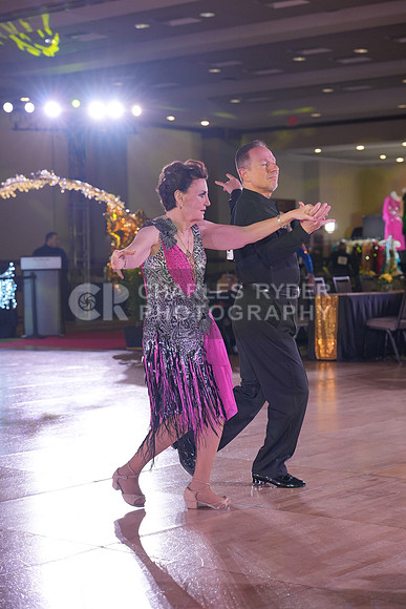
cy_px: 304
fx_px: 1183
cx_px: 203
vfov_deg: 28.8
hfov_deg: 19.5
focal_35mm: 70
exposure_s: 1/400
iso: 1250
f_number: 4
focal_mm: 70
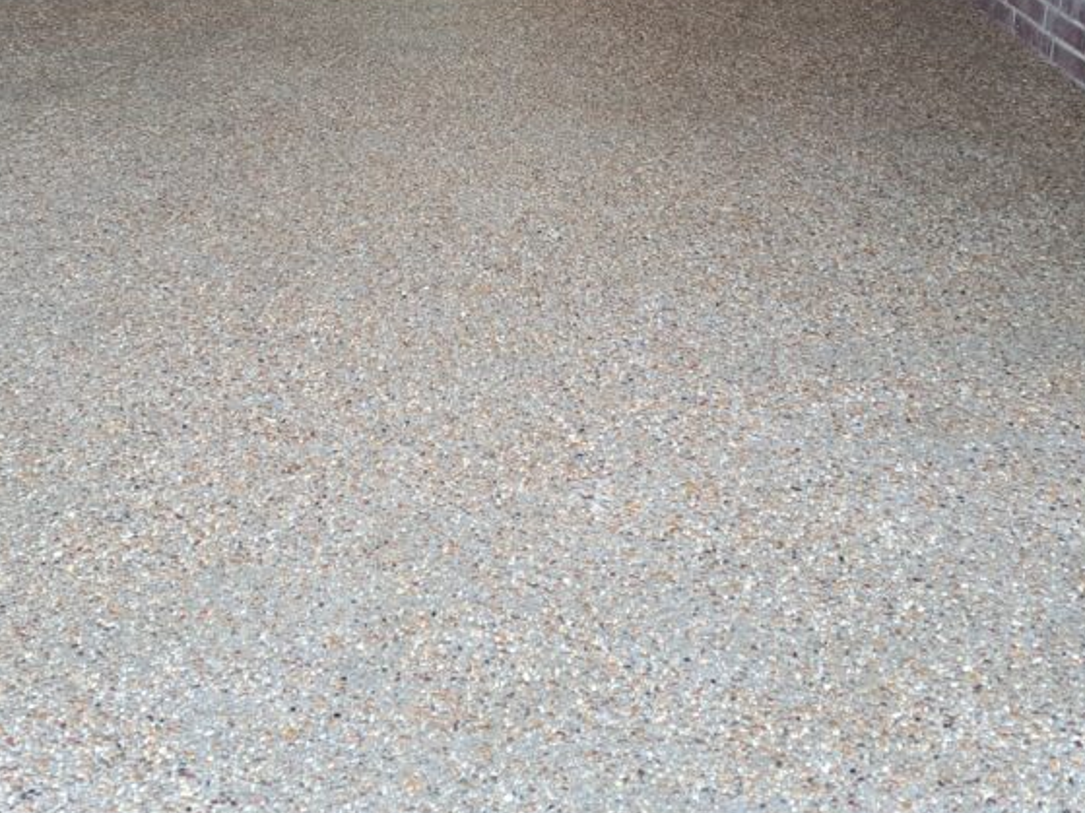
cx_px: 491
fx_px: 1379
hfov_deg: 42.9
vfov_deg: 31.5
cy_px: 99
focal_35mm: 44
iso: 320
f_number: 1.8
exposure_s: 1/40
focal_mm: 5.23
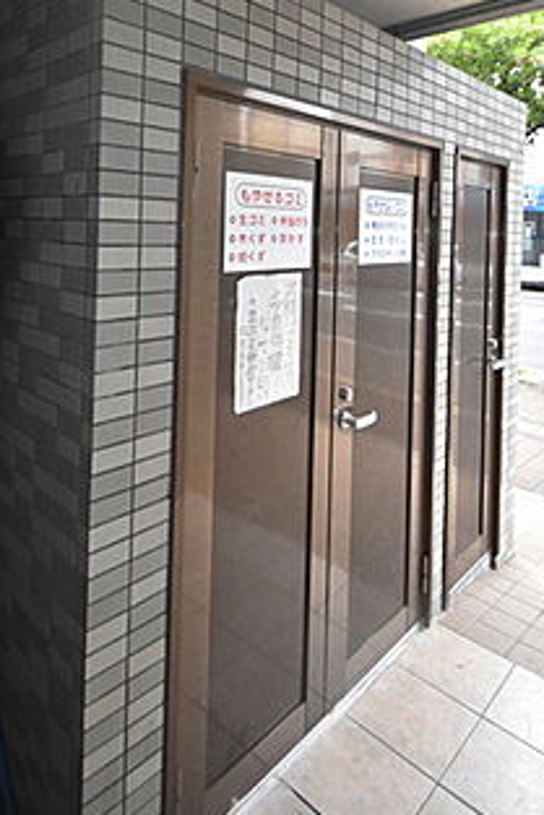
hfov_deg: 54.9
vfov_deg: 71.6
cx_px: 226
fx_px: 521
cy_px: 219
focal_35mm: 23
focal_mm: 10
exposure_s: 1/200
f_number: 3.5
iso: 800
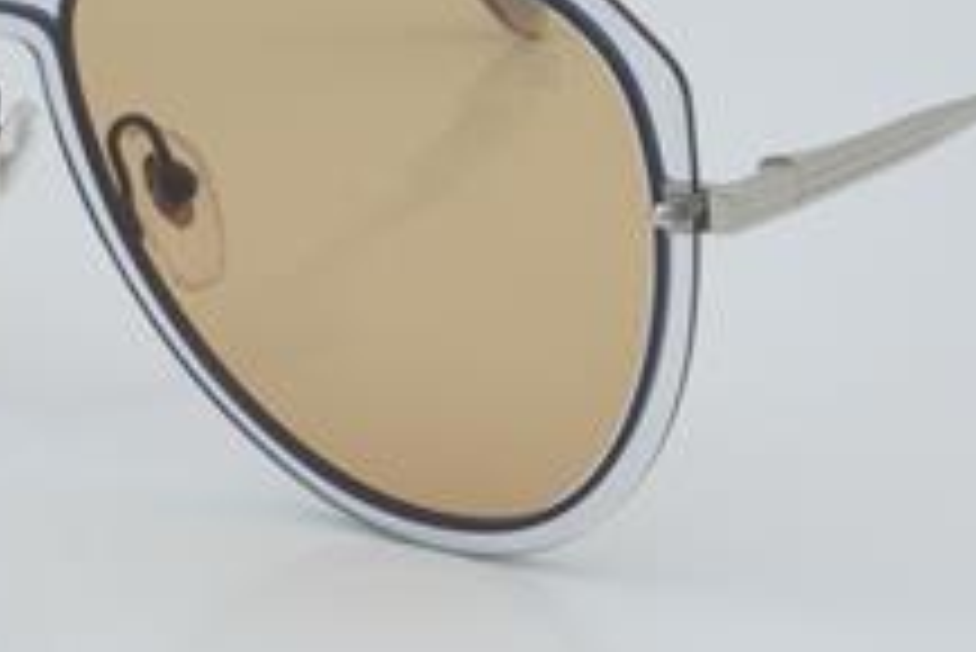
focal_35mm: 138
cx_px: 405
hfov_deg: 14.8
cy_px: 153
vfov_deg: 9.9
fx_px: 3744
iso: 100
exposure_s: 1/3
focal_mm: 50
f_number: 32
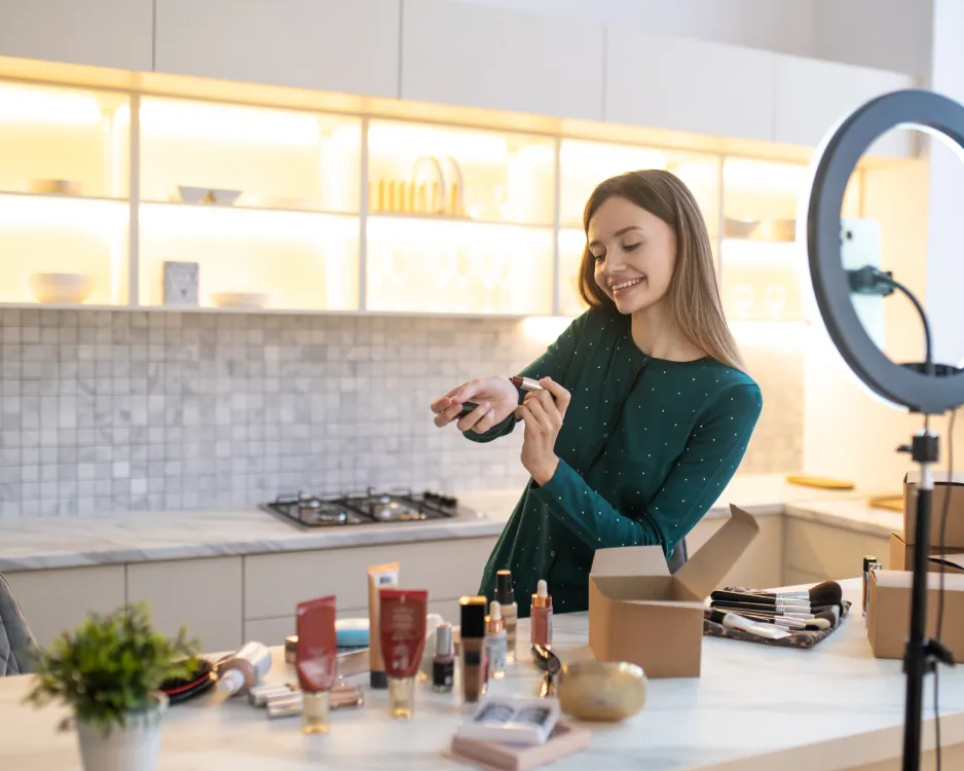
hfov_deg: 43.8
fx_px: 1198
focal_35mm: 42
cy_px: 380
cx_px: 535
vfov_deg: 35.7
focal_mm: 35
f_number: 2.2
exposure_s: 1/250
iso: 320
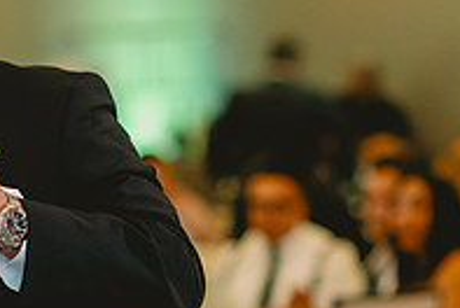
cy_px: 257
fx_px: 3634
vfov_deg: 4.9
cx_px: 151
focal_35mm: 284
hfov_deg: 7.2
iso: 2500
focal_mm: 85
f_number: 2
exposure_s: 1/125
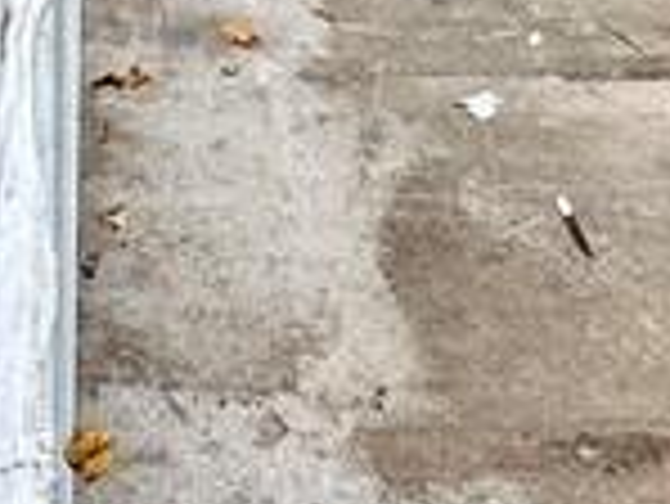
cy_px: -576
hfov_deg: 20.1
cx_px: 108
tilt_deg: -11.5
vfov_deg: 12.9
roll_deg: -0.3
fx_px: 1860
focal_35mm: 96
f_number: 2.2
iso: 40
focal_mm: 2.22
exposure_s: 1/254
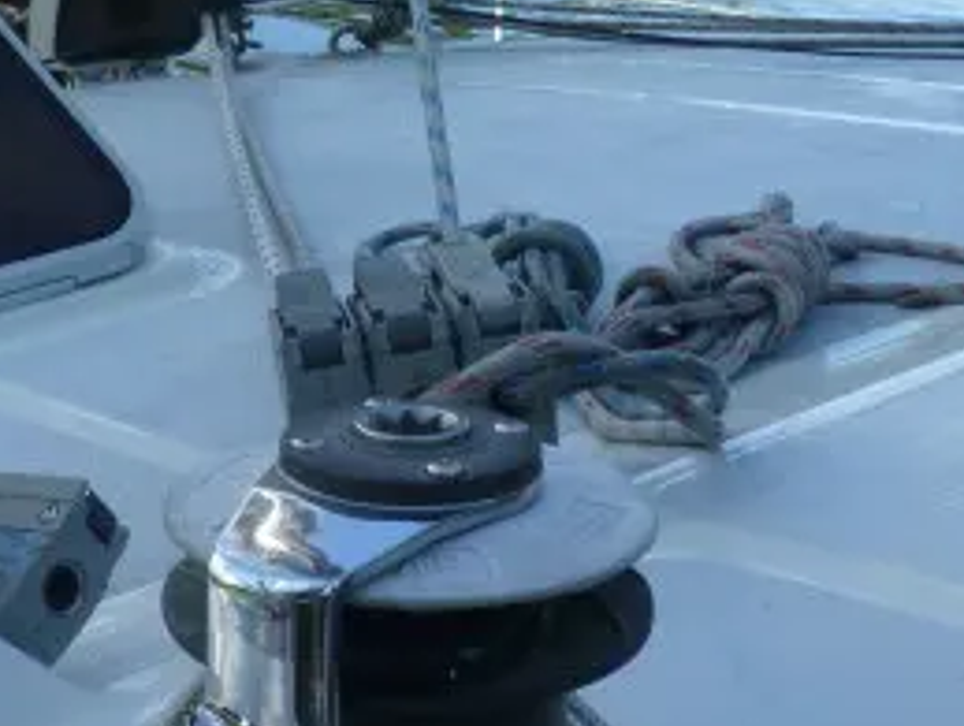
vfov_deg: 19.9
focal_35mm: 74
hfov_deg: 26.2
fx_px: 2064
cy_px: 410
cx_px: 368
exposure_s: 1/320
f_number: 4
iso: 100
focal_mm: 4.3
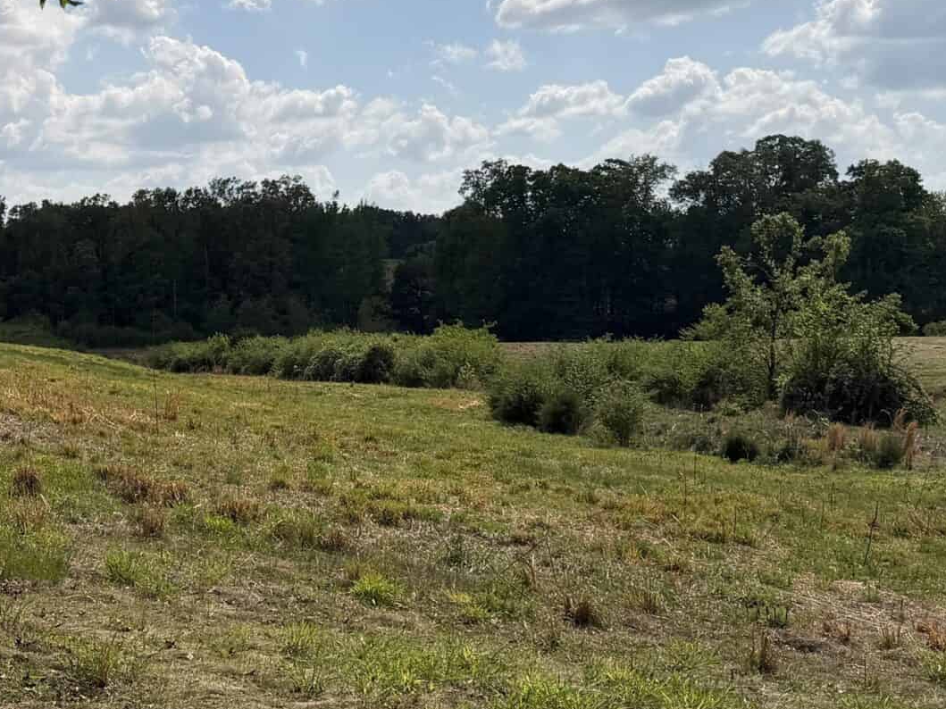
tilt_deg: -2.7
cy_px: 308
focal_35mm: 58
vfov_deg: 25.2
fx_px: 1585
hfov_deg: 31.0
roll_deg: +1.5
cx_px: 21
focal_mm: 6.76
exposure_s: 1/8130
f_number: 1.78
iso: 80
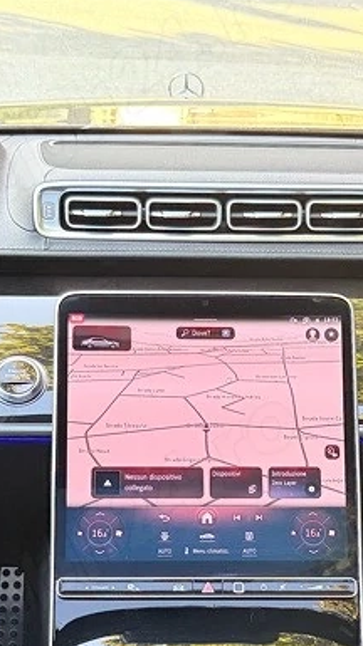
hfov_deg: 17.7
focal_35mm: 68
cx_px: 225
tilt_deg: -29.0
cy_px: 549
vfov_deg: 30.0
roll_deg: -3.9
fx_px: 1166
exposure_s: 1/60
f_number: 1.78
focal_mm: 6.76
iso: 320
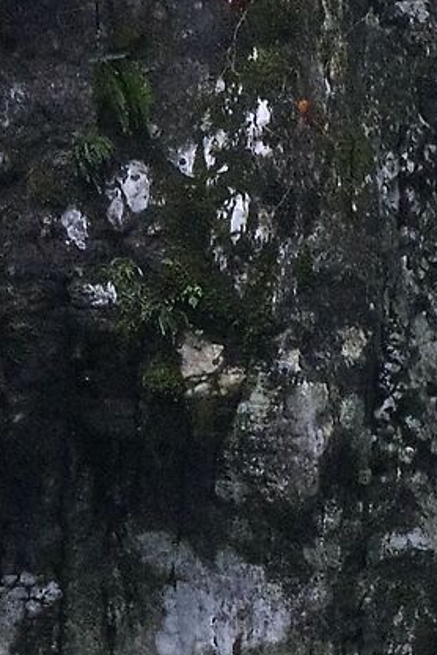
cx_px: 567
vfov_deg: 7.7
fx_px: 4606
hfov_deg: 5.4
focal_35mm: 253
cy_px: 1418
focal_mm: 29.2
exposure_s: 6.5
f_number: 11
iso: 800
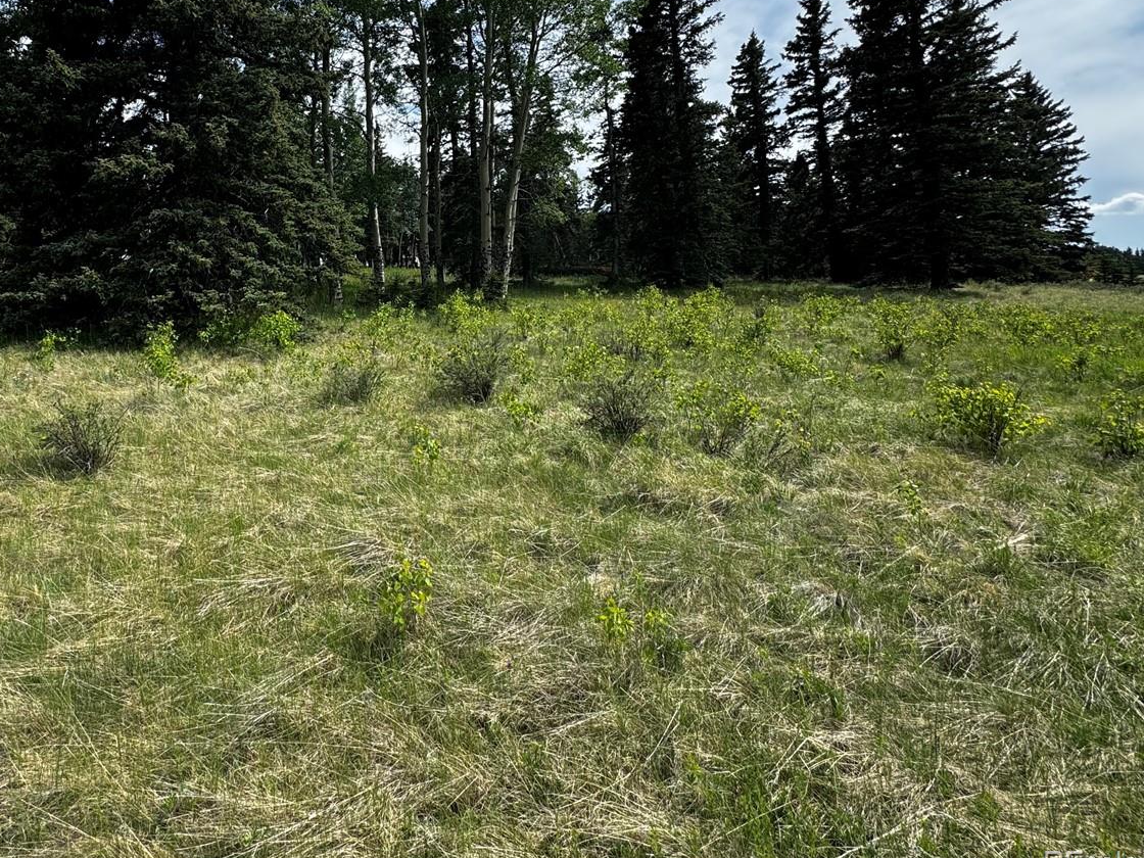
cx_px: 392
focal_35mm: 20
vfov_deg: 63.9
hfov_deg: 79.4
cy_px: 271
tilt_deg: +3.1
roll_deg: +0.7
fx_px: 661
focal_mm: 2.22
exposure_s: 1/889
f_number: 2.2
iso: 50
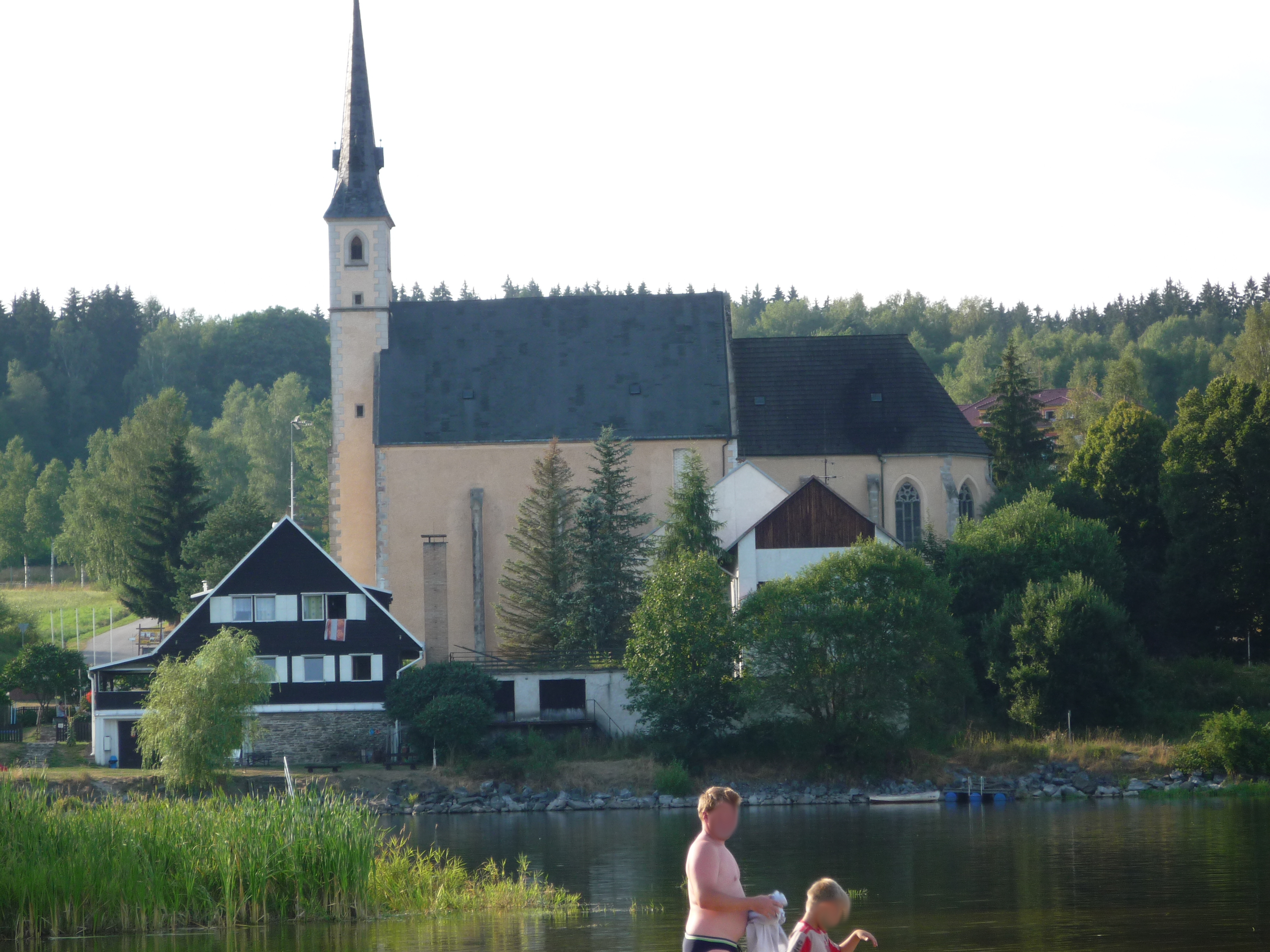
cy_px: 476
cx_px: 635
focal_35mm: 107
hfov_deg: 18.4
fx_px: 3926
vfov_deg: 13.8
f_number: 5.8
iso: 100
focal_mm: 18.6
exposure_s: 1/100
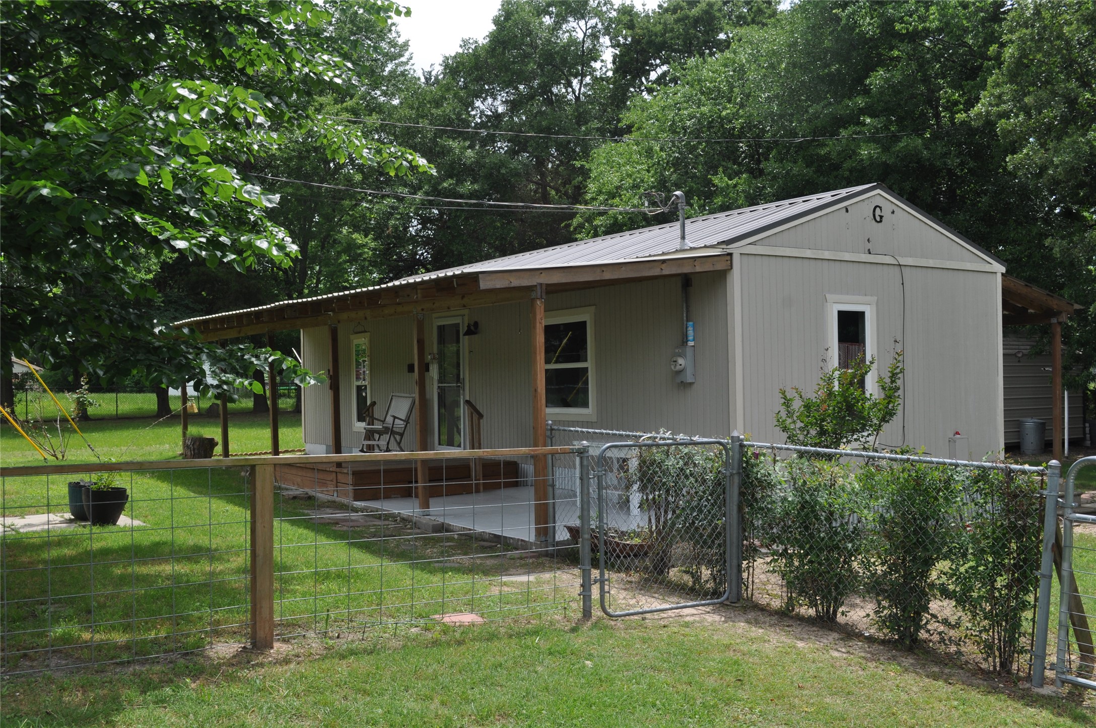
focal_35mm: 36
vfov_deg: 36.8
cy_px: 364
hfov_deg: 53.2
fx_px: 1095
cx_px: 548
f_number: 10
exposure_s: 1/200
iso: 200
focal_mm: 24
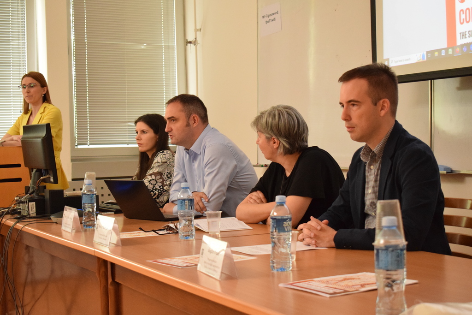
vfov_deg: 22.6
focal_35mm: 60
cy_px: 158
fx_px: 787
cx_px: 236
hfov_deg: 33.4
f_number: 5
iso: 3200
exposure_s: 1/100
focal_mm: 40
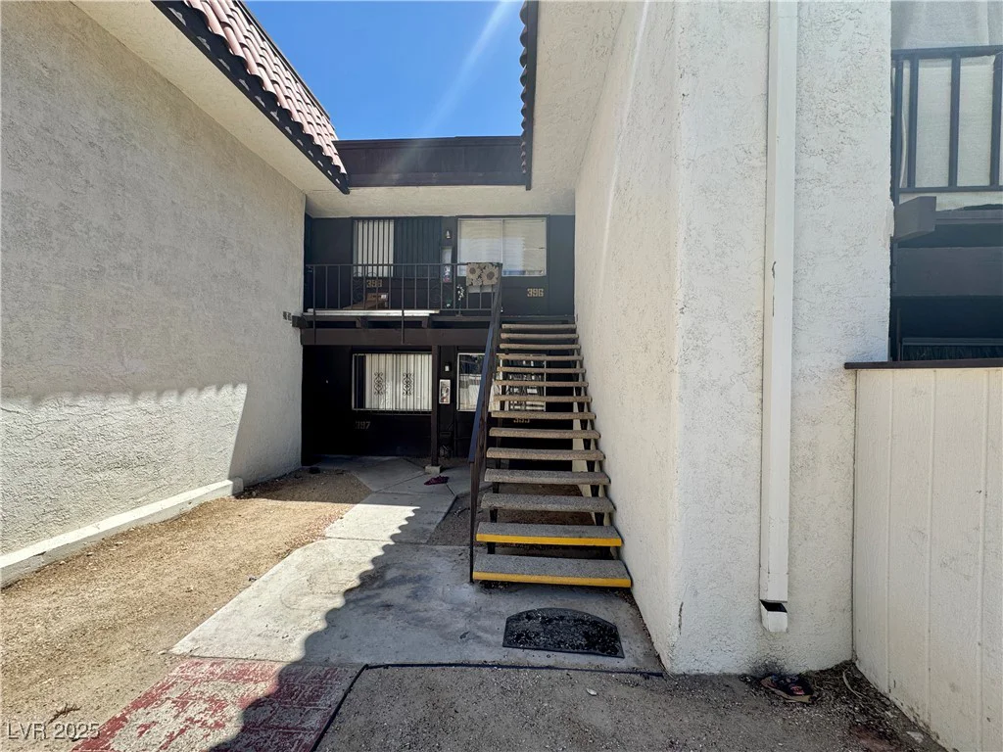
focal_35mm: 14
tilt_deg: +0.1
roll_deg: -0.6
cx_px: 502
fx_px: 406
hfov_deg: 102.1
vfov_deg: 85.7
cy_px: 376
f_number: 2.2
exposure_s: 1/693
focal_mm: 2.22
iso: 40
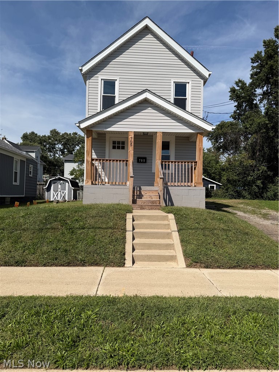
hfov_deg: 56.8
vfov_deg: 71.6
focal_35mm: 24
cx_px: 140
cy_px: 186
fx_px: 258
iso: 80
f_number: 1.78
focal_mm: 6.76
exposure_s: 1/8130
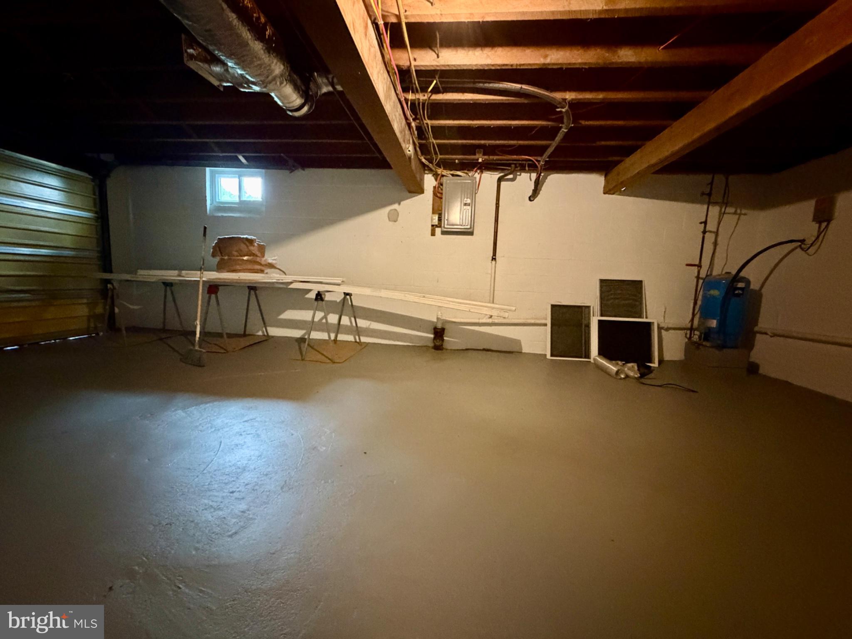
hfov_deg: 102.1
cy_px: 320
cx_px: 426
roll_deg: -2.2
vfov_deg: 85.7
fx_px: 345
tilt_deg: -5.7
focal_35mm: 14
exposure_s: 1/30
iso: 1250
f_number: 2.2
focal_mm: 2.22
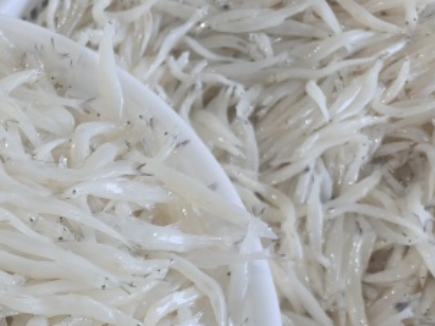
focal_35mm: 61
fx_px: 766
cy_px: 368
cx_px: -63
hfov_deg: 28.3
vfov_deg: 22.5
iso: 500
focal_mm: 6.06
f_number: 1.6
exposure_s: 1/100
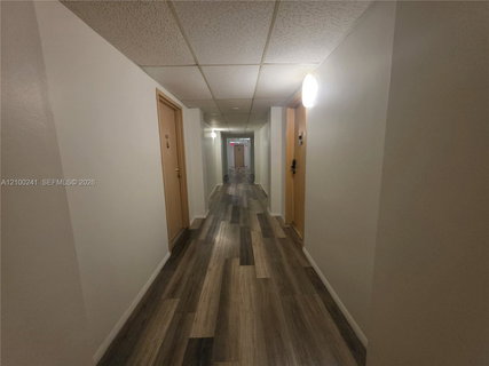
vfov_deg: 89.9
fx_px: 184
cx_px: 244
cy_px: 183
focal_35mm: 13
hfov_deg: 106.2
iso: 800
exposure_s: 1/60
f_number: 1.9
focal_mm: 2.2
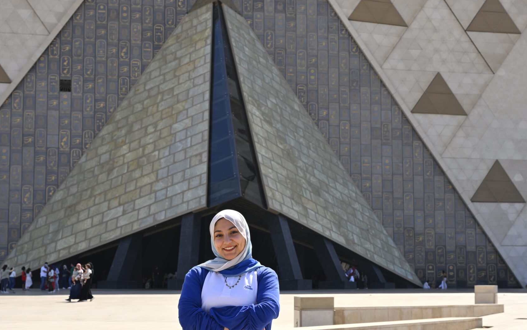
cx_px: 264
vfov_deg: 20.9
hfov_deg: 33.0
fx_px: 891
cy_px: 220
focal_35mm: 62
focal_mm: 40
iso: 100
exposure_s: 1/250
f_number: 8
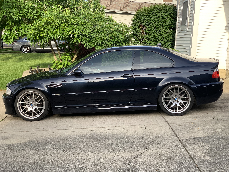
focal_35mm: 52
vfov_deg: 28.0
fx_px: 344
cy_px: 86
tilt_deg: -7.2
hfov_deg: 36.8
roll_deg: -3.4
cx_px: 114
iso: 16
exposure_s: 1/135
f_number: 2.4
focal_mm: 6
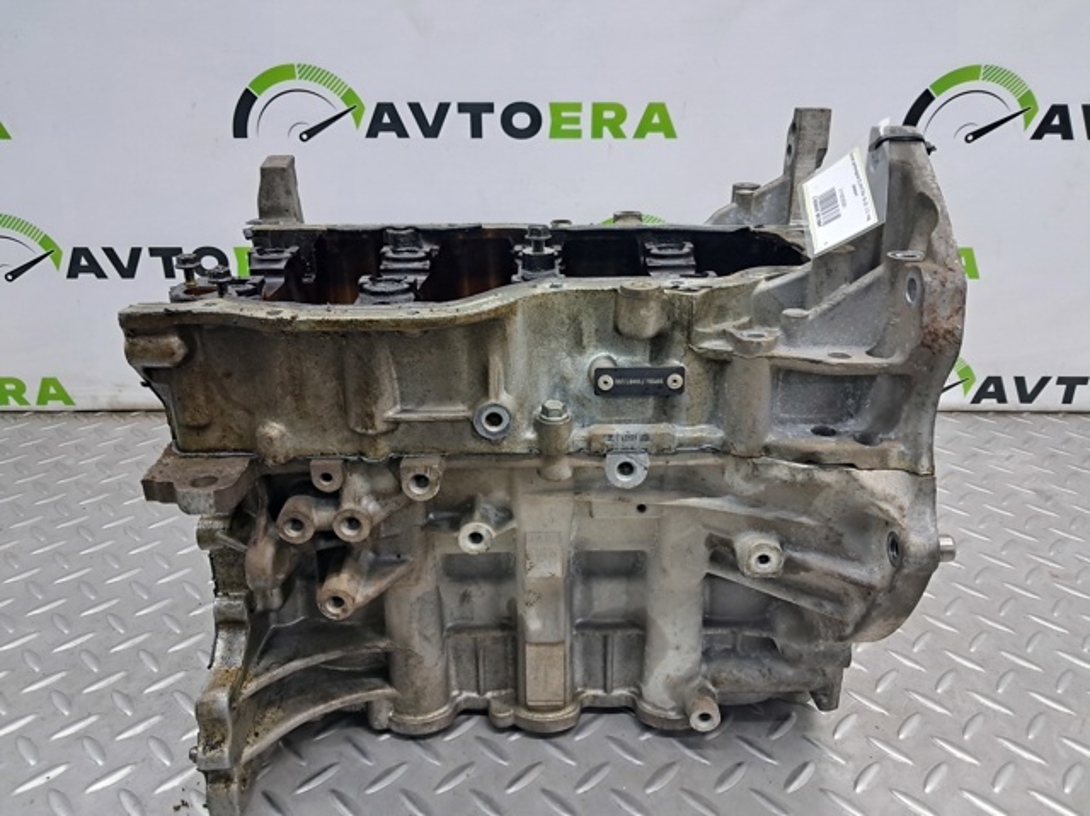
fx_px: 850
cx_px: 545
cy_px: 408
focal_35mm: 27
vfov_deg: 51.3
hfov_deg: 65.4
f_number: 1.8
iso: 160
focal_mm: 4
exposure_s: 1/50
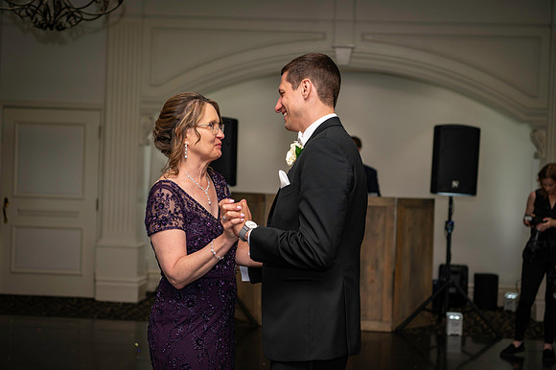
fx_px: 849
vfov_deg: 24.6
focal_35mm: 55
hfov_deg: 36.3
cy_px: 185
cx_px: 278
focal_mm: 55
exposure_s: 1/125
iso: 800
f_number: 3.5
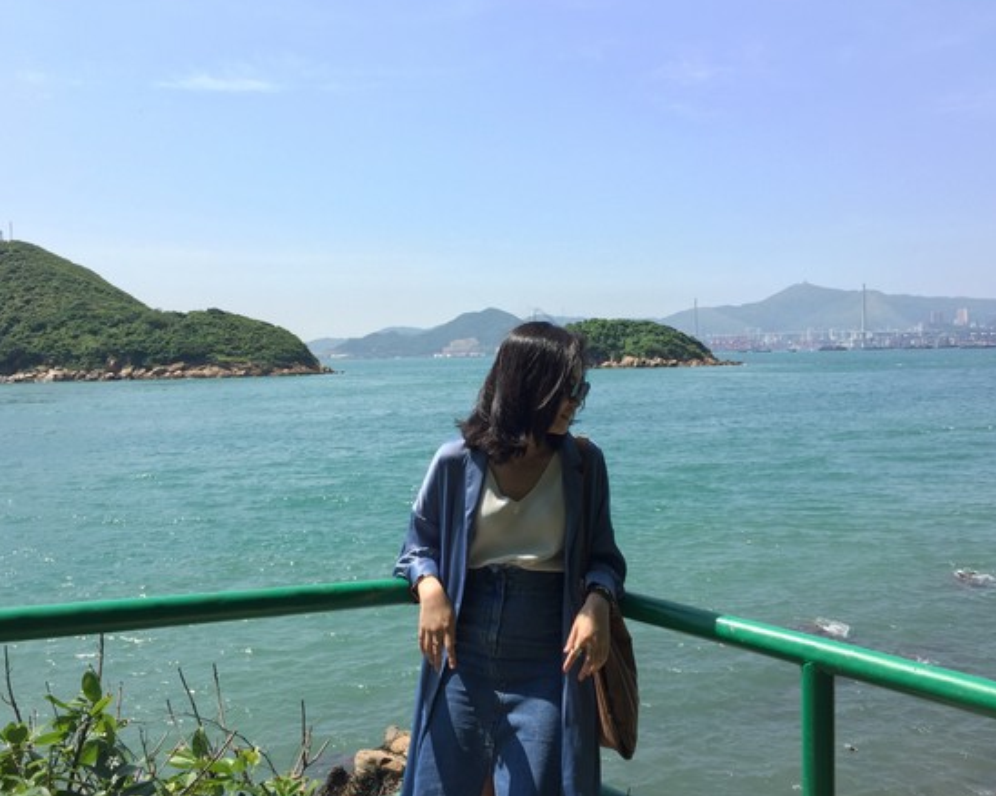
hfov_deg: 57.2
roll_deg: +0.7
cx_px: 473
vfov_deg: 47.1
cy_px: 400
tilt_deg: -1.7
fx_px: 913
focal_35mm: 31
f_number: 2.2
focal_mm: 4.15
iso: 32
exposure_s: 1/807
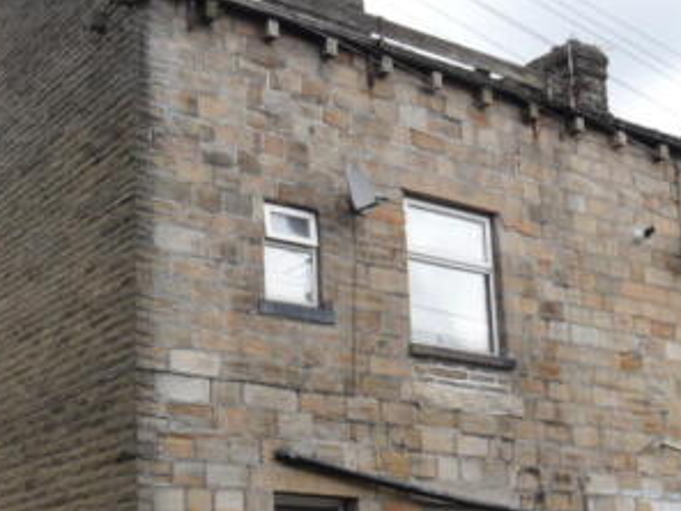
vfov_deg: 23.0
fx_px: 1239
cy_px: 409
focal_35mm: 63
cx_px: 199
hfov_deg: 30.4
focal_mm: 5.3
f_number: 3.4
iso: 80
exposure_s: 1/350
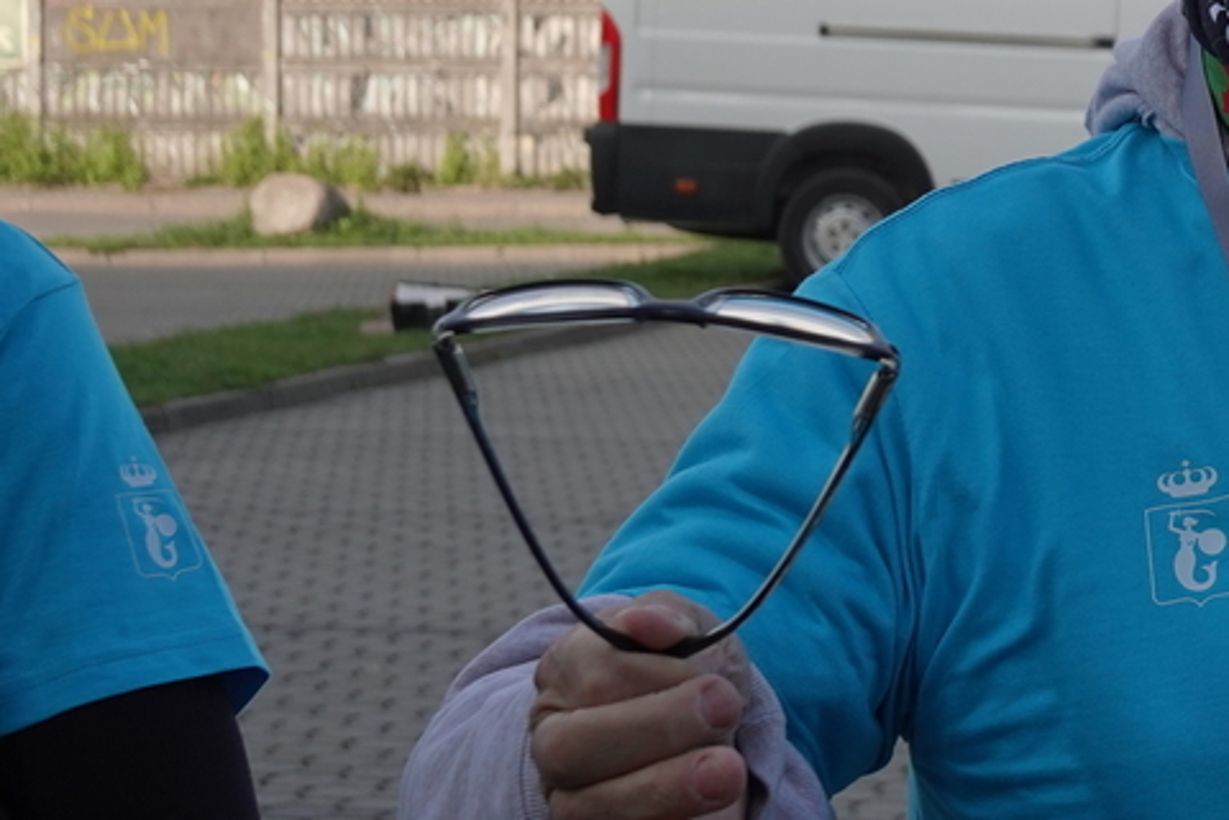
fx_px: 4779
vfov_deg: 9.8
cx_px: 1465
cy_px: 101
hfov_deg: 14.2
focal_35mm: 140
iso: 100
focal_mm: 20.69
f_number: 4
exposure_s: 1/500
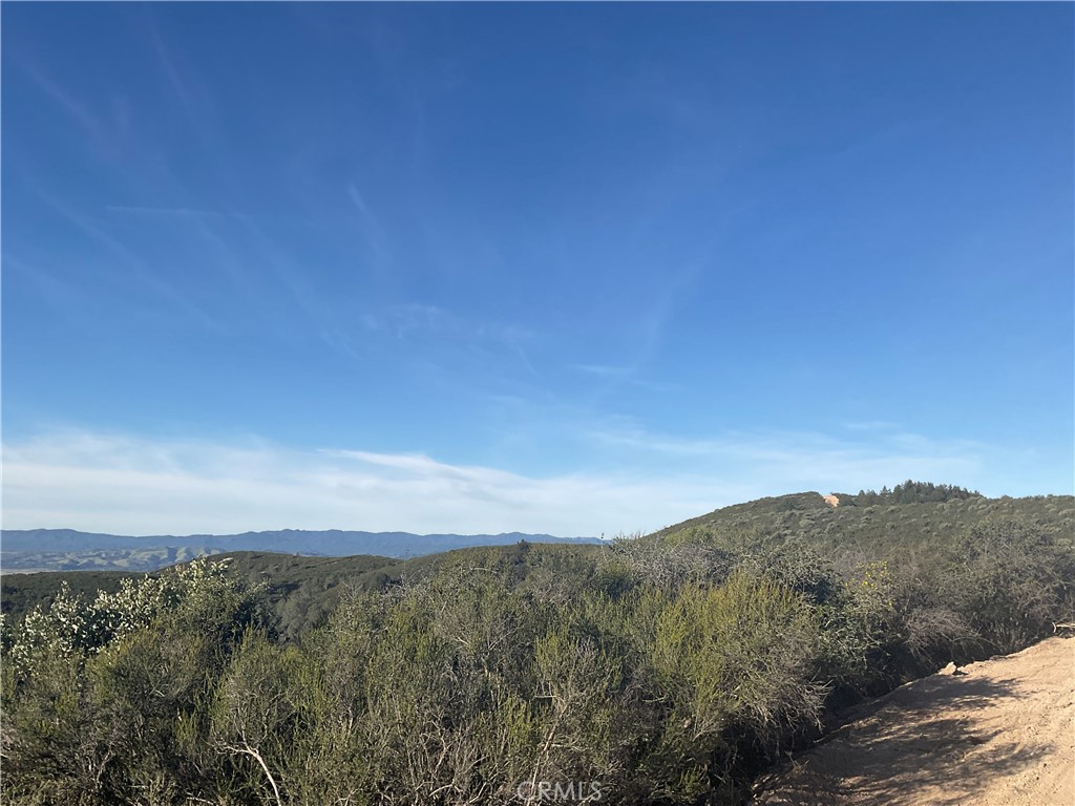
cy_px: 403
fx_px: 901
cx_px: 538
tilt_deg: +7.2
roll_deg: +0.0
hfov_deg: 61.7
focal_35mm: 29
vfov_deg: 48.2
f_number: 1.8
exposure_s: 1/2320
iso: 16
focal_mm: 3
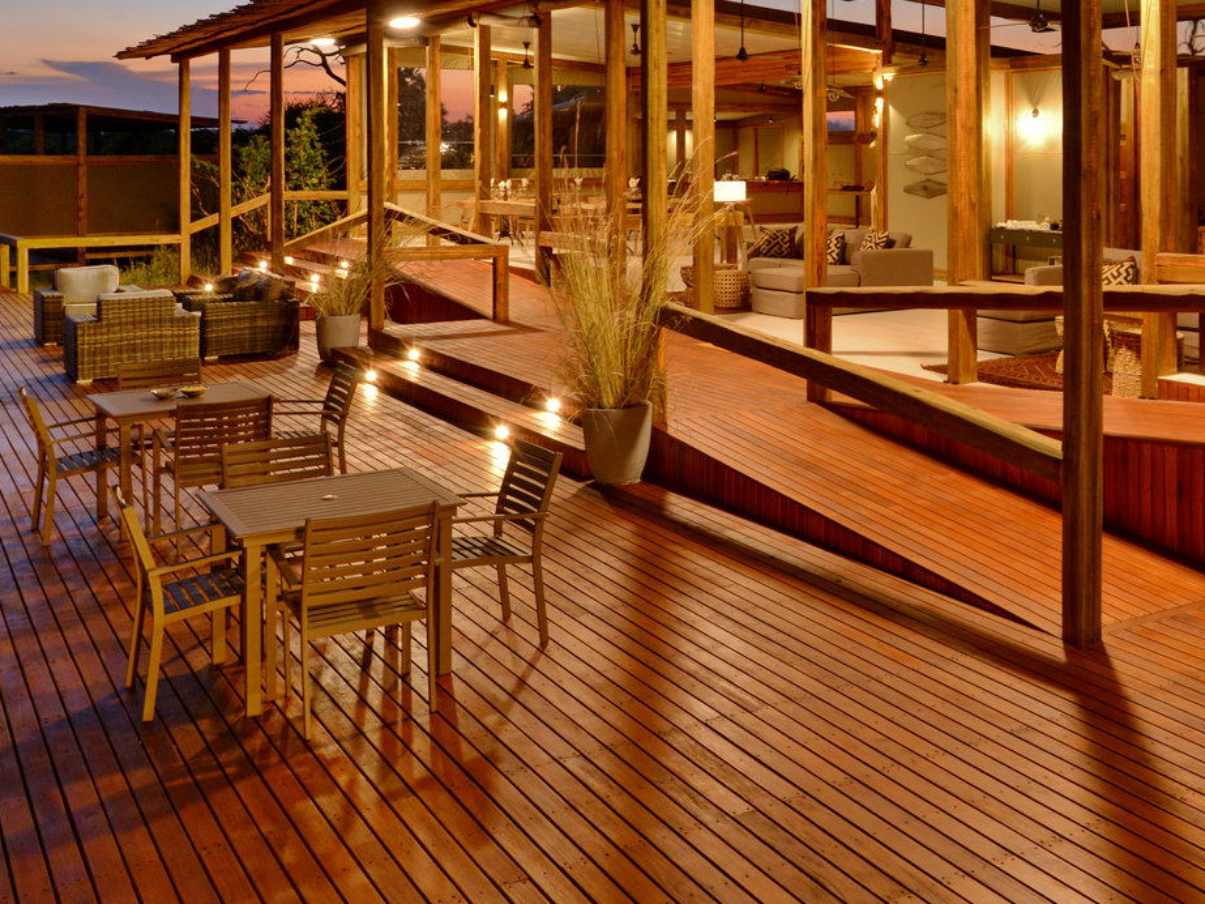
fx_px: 1462
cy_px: 159
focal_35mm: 42
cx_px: 1001
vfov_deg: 33.2
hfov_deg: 42.3
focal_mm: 21
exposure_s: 1.3
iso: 320
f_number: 9
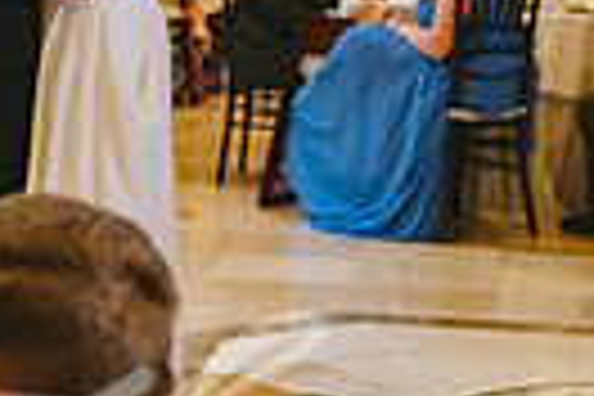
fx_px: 2722
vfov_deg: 8.3
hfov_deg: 12.3
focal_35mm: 165
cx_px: 25
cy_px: 38
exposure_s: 1/160
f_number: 2.2
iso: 1600
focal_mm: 35
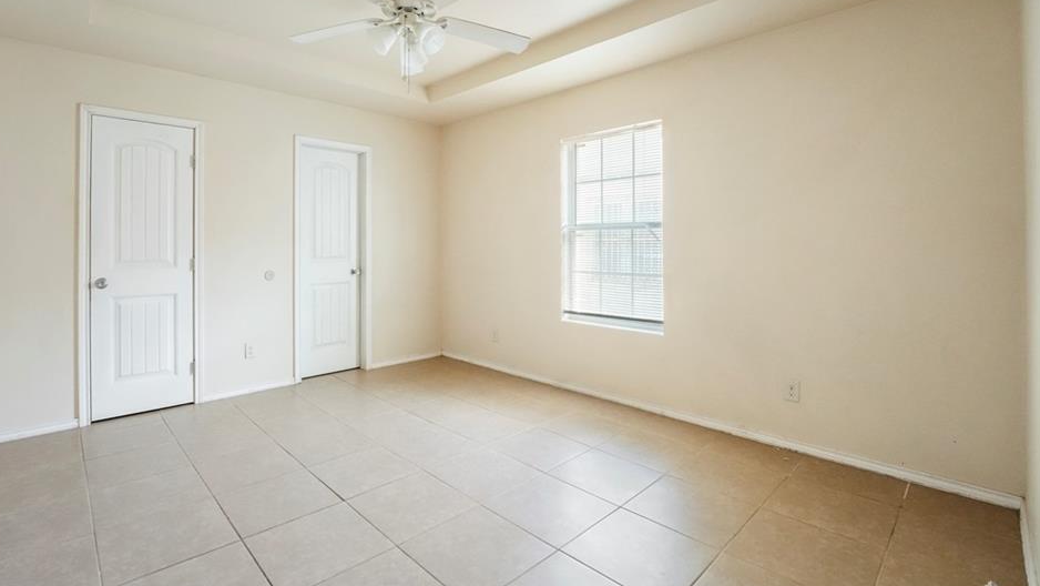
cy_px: 245
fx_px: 441
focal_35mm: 16
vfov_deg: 66.7
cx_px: 479
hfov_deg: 99.2
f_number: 7.1
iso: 6400
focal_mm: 14
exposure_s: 1/30
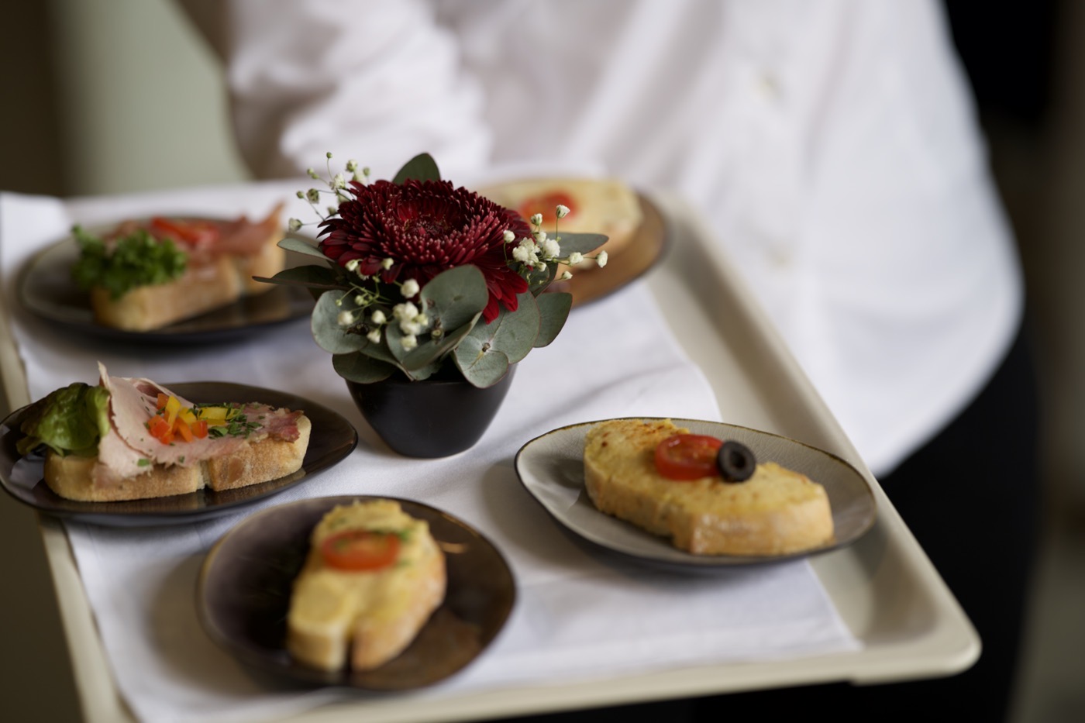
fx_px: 4068
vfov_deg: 10.2
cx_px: 542
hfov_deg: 15.2
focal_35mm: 135
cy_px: 362
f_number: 2.2
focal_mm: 135
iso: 100
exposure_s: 1/80
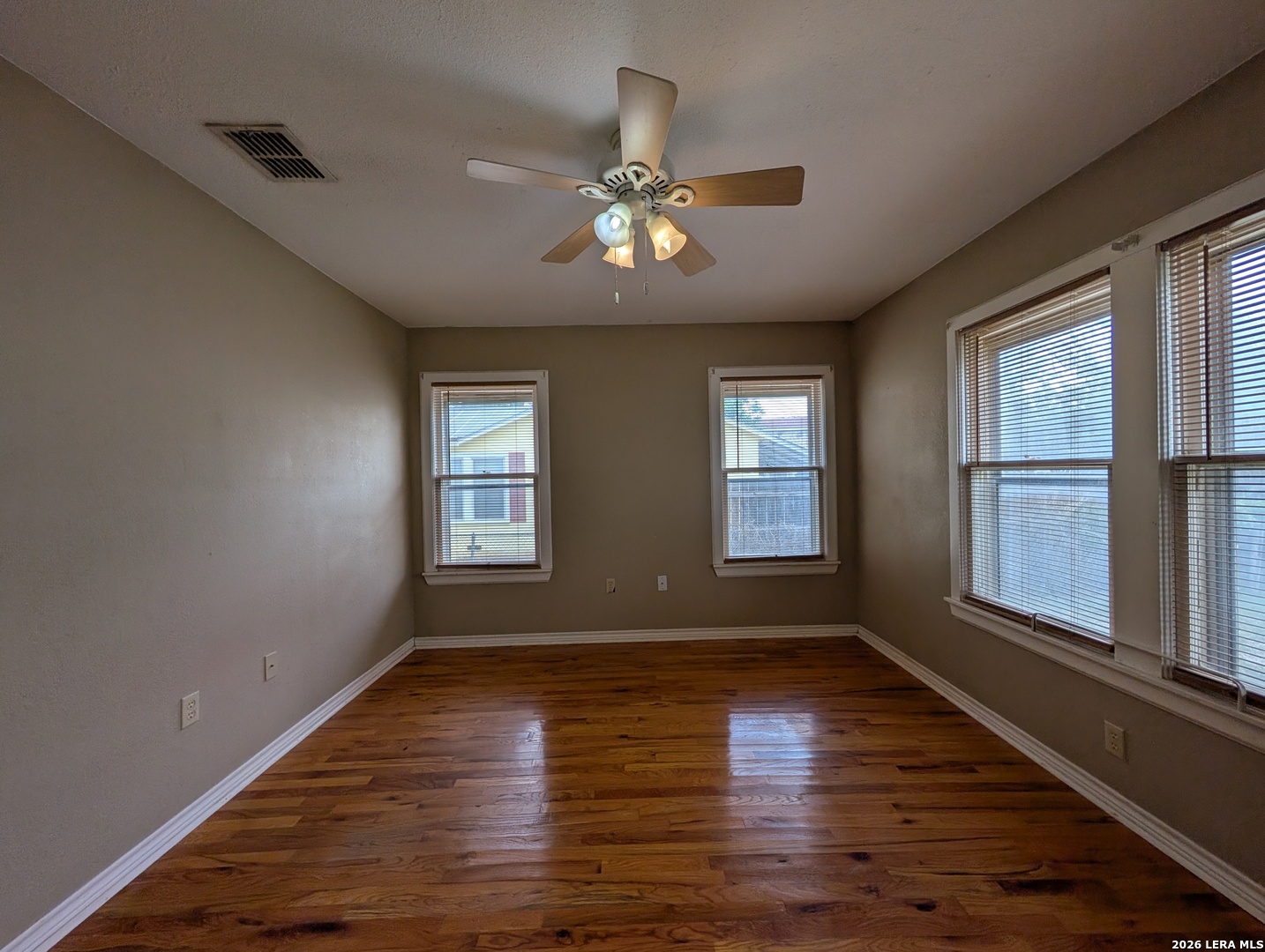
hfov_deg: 110.5
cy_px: 476
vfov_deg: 94.7
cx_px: 632
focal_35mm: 12
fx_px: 439
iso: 52
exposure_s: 1/464
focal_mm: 2.02
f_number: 1.7
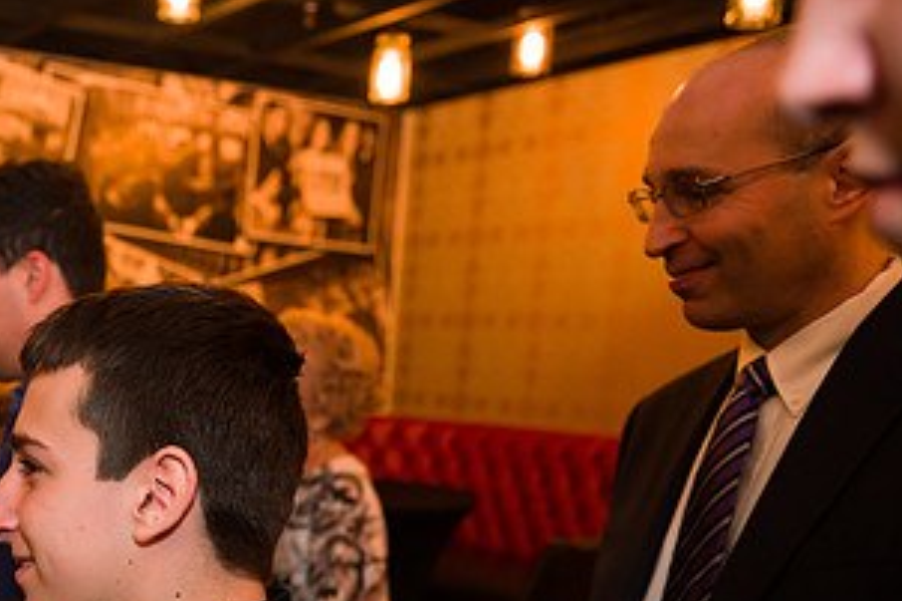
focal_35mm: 47
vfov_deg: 27.5
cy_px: 549
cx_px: 75
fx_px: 1177
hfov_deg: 38.7
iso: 1250
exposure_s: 1/200
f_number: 3.2
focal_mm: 24
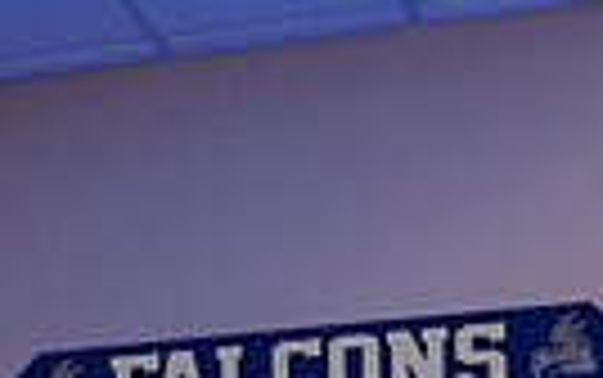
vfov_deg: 10.6
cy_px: 904
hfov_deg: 19.5
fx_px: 1743
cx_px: 418
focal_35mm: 106
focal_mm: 31
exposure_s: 1/200
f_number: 7.1
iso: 400
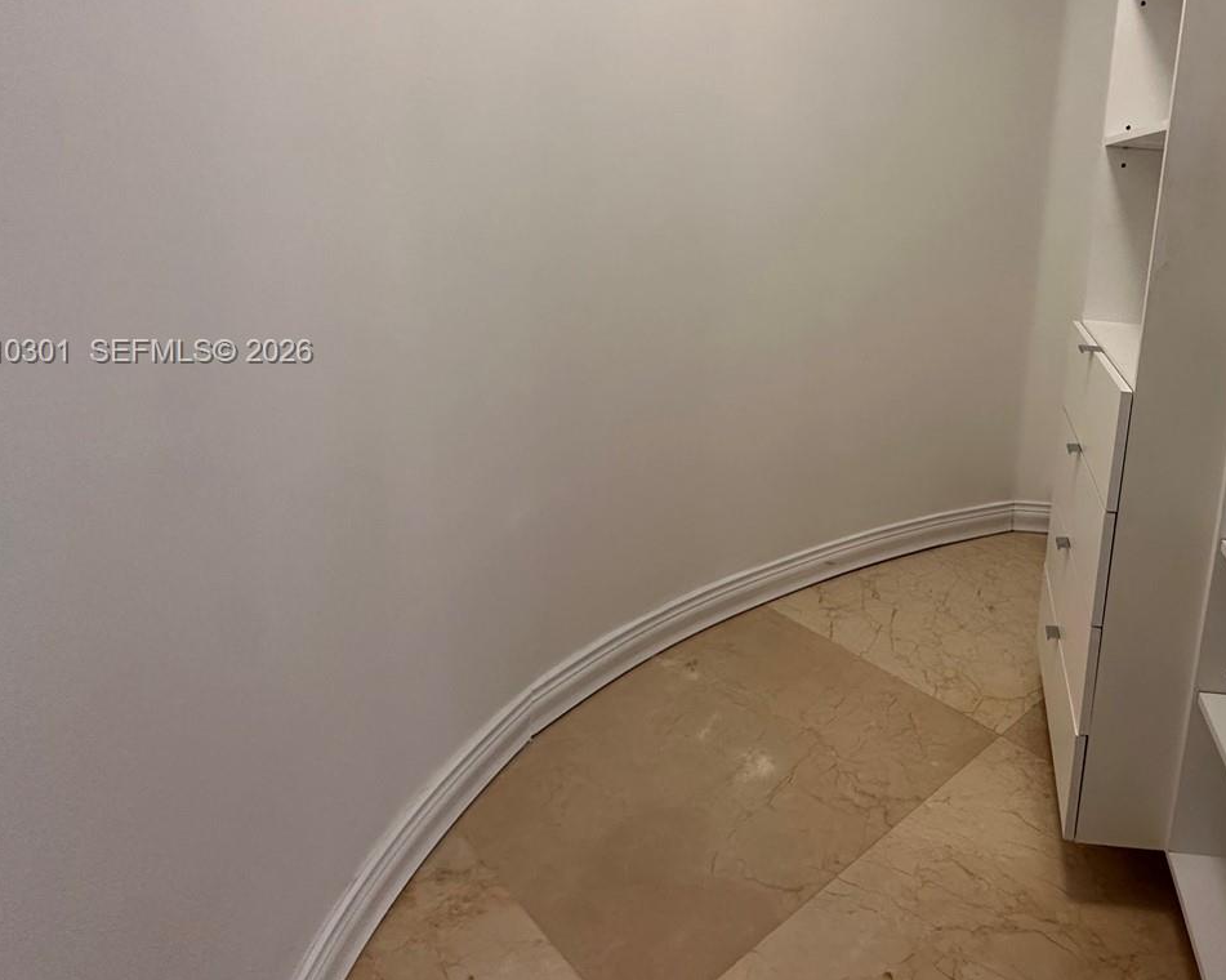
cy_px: 353
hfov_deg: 67.3
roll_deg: -4.9
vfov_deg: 59.9
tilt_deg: -12.2
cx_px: 942
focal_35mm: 23
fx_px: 834
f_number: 2.2
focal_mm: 2.22
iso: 200
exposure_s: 1/60
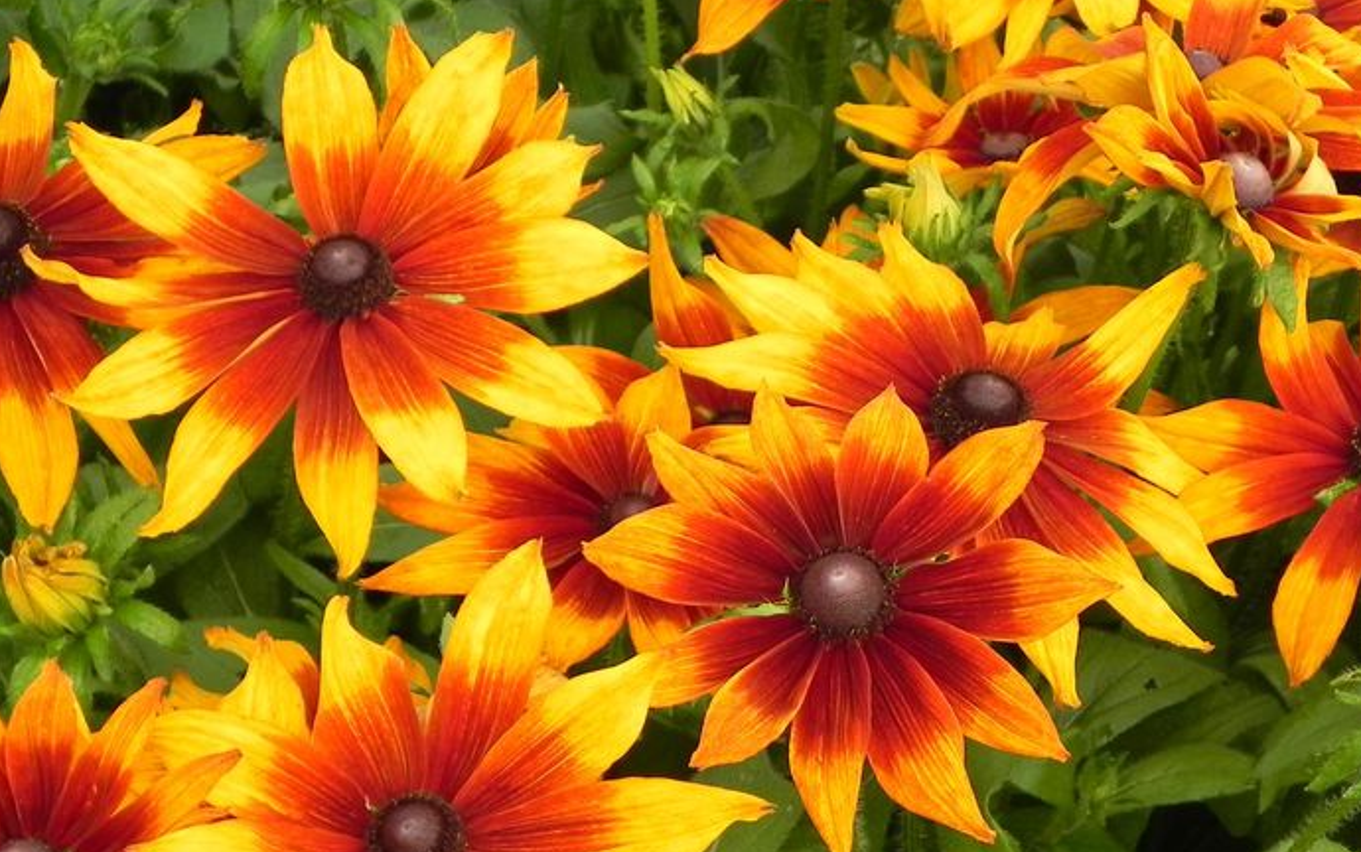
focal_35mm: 95
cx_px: 737
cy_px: 673
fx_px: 3525
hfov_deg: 21.8
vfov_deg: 13.7
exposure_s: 1/250
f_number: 4
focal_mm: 10.3
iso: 160
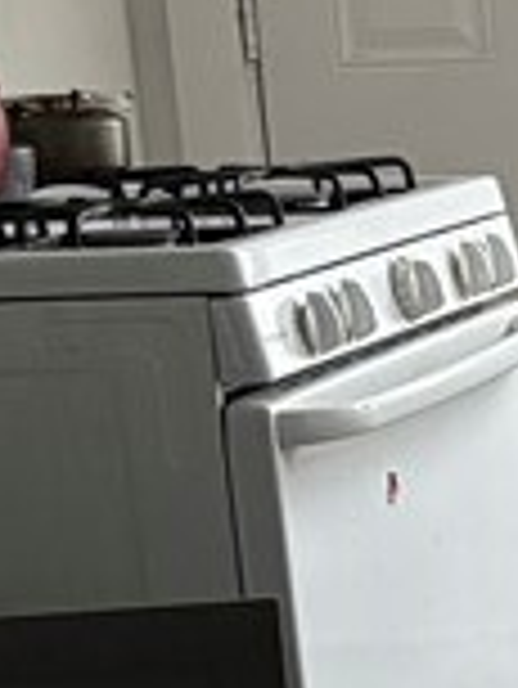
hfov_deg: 7.8
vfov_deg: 11.2
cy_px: 733
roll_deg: +1.3
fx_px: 3467
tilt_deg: -14.3
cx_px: 1324
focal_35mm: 174
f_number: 1.6
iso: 250
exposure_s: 1/60
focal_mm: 5.96
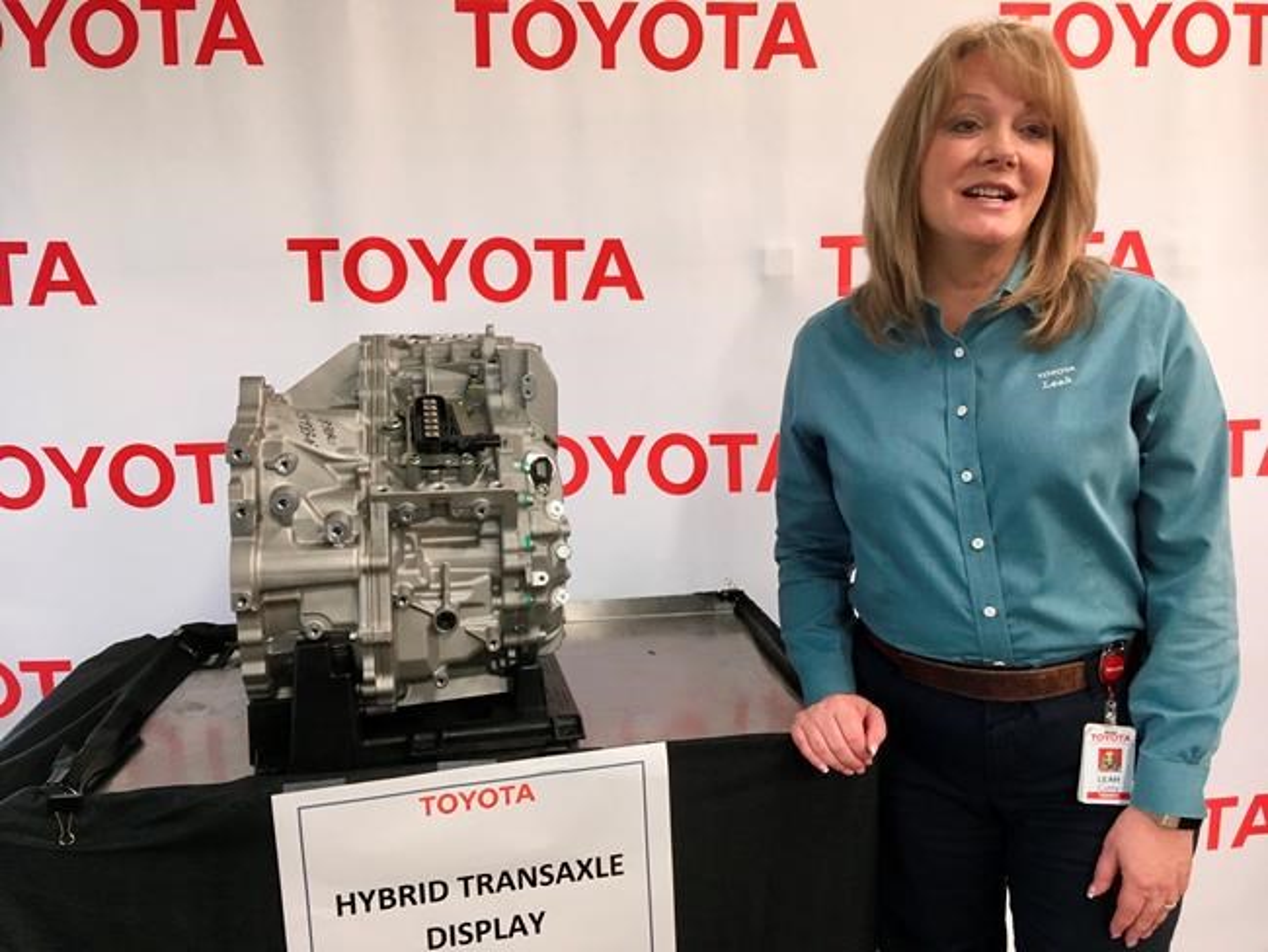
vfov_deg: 48.3
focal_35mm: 29
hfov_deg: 61.6
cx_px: 634
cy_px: 476
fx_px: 1063
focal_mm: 4.15
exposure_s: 1/30
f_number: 2.2
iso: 100
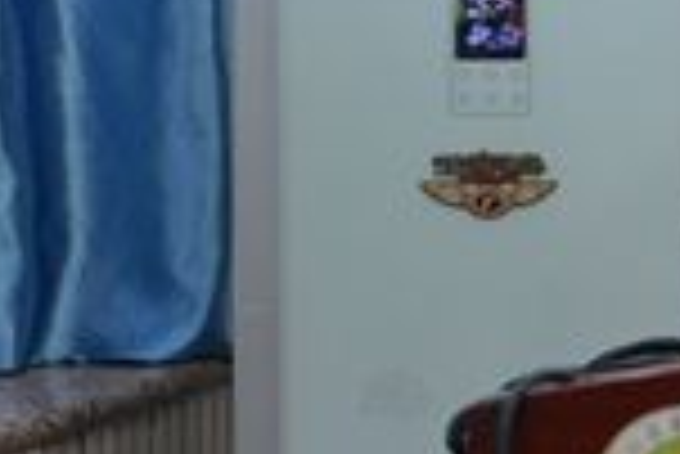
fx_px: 2363
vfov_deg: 10.9
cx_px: 1270
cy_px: 4
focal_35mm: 125
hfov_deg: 14.2
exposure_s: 1/60
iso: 800
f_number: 4
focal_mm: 21
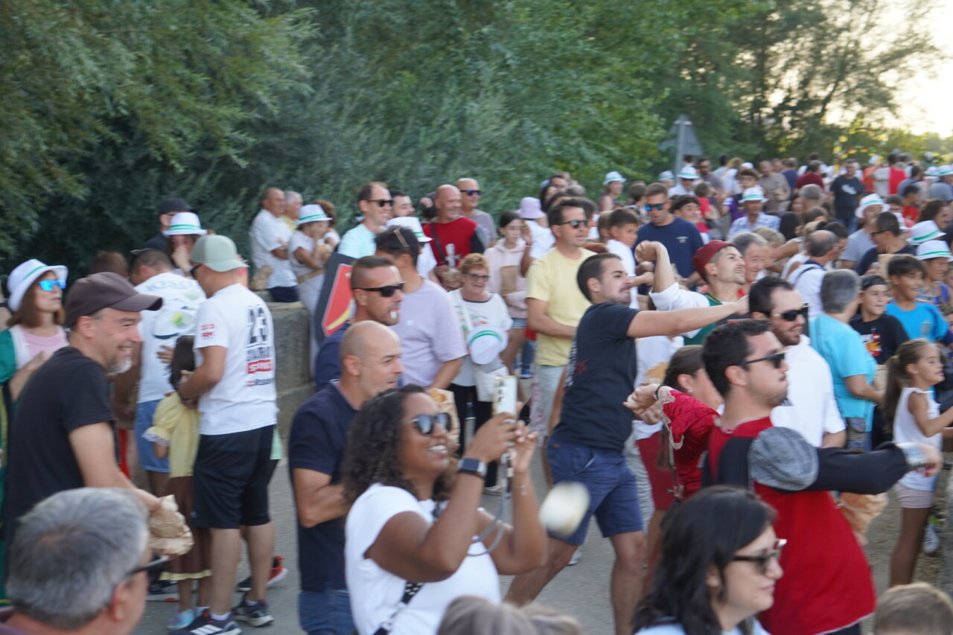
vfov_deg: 16.5
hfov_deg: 24.6
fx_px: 2184
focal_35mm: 82
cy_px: 318
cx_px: 476
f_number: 4.5
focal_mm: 55
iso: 320
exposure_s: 1/160
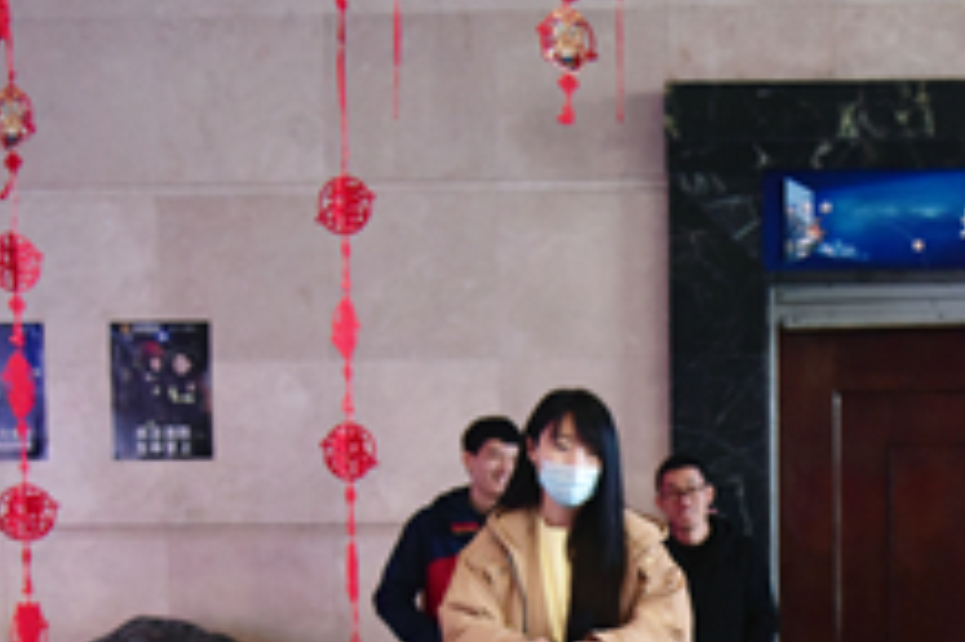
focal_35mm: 71
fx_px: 1902
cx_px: 801
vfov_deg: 18.4
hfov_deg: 27.8
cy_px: 719
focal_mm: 31
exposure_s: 1/200
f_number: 4
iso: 3200
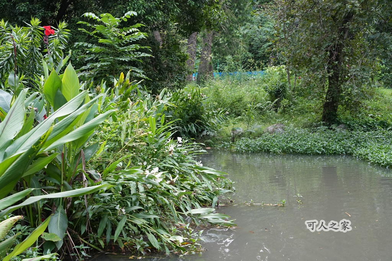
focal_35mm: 45
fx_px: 486
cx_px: 196
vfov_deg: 30.1
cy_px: 130
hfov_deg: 44.0
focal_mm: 44.6
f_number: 8
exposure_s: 1/320
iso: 2000
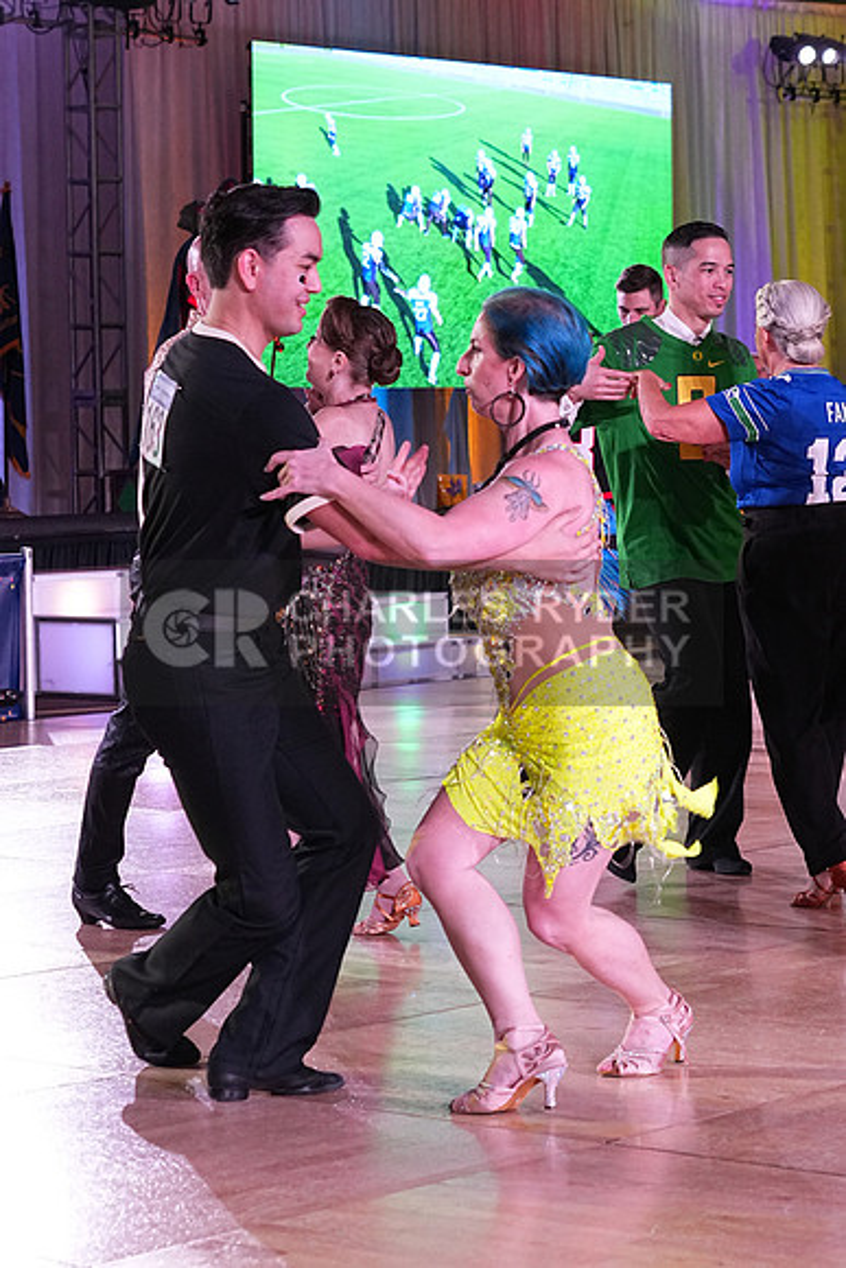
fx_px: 3382
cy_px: 634
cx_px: 423
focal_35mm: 96
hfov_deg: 14.3
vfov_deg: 21.2
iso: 2500
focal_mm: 64
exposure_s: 1/320
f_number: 5.6
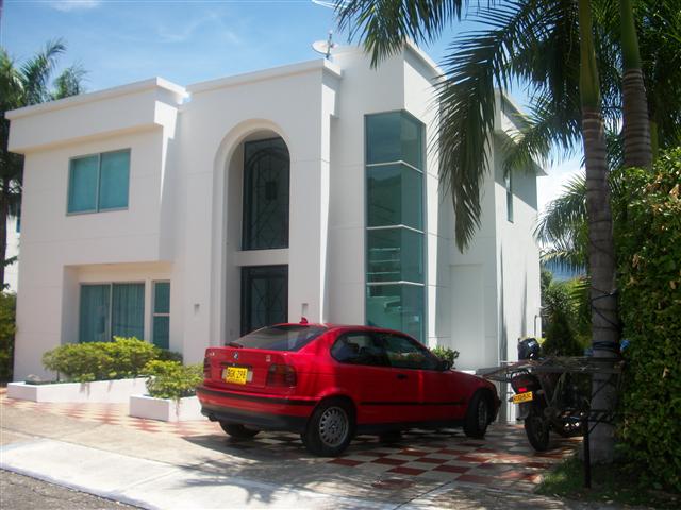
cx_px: 340
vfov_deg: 40.7
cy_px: 255
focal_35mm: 35
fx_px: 689
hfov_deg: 52.6
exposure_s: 1/800
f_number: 3.1
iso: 80
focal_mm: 6.3
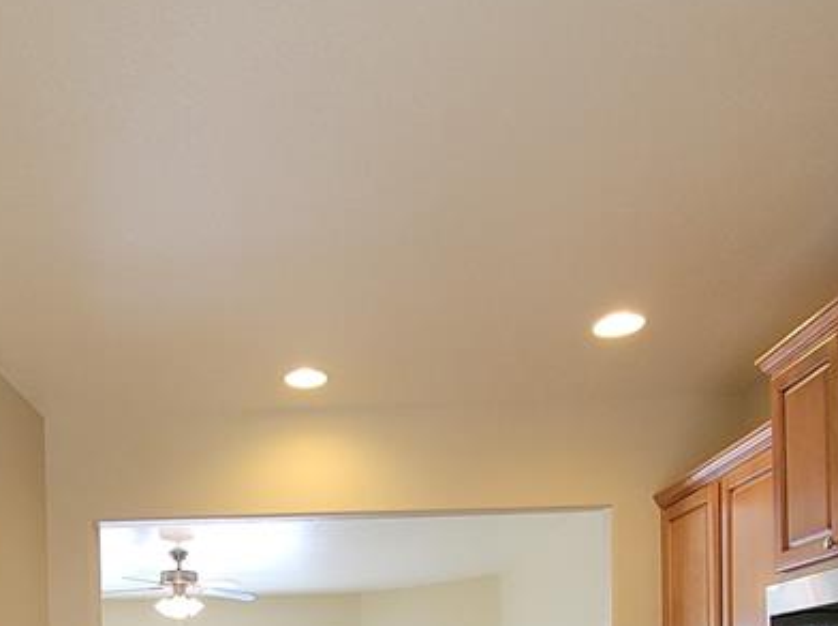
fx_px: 822
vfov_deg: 34.6
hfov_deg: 52.9
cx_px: 276
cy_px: 723
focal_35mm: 34
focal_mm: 2.2
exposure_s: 1/60
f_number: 2.2
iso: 100
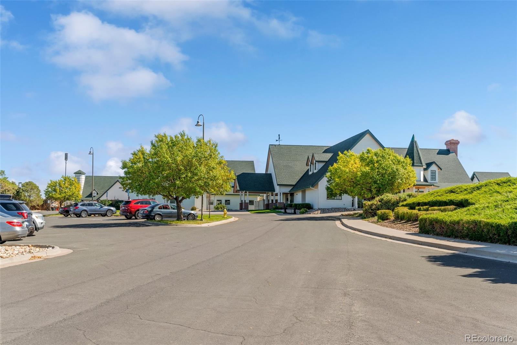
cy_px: 172
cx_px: 258
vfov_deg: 37.8
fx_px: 503
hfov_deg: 54.4
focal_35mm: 35
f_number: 9
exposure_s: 1/100
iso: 100
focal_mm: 35
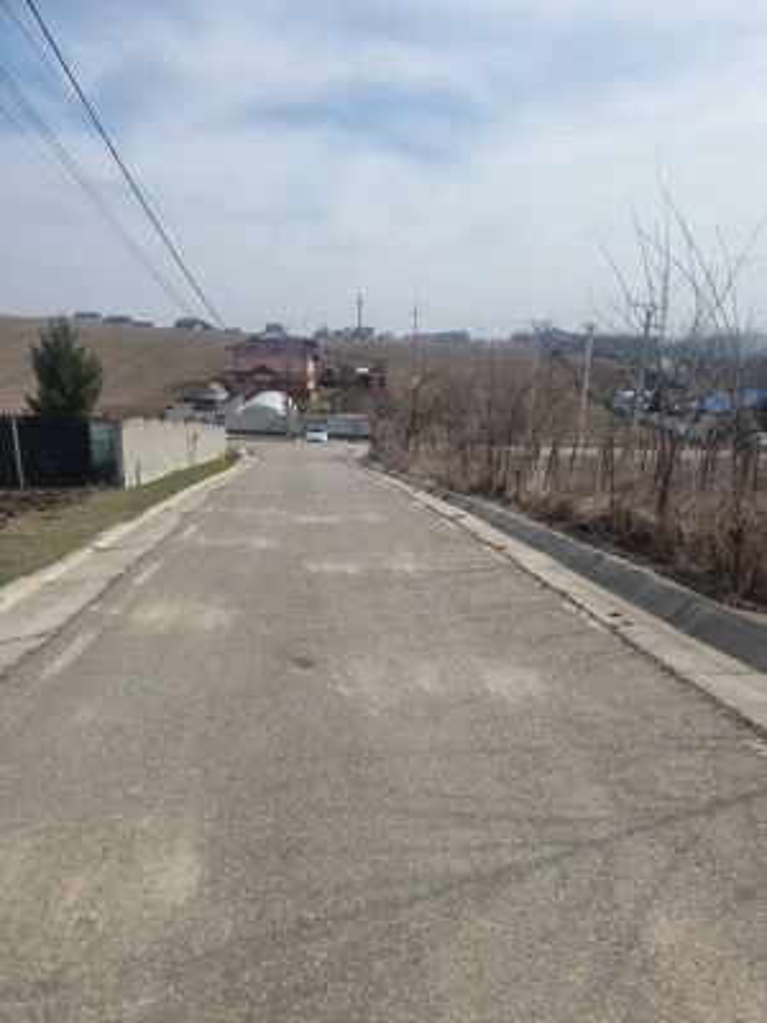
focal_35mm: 24
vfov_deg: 71.6
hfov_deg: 56.8
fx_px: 709
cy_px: 512
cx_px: 384
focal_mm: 6.7
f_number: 1.8
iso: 50
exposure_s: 1/1111
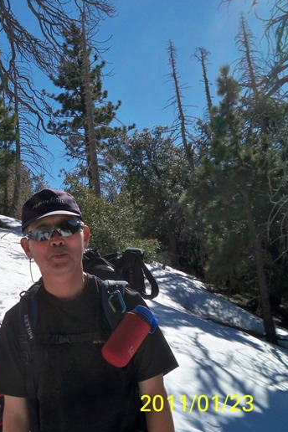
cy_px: 224
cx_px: -21
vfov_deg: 36.2
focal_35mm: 55
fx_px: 660
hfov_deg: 23.3
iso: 64
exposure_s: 1/1000
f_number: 4.7
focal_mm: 6.3
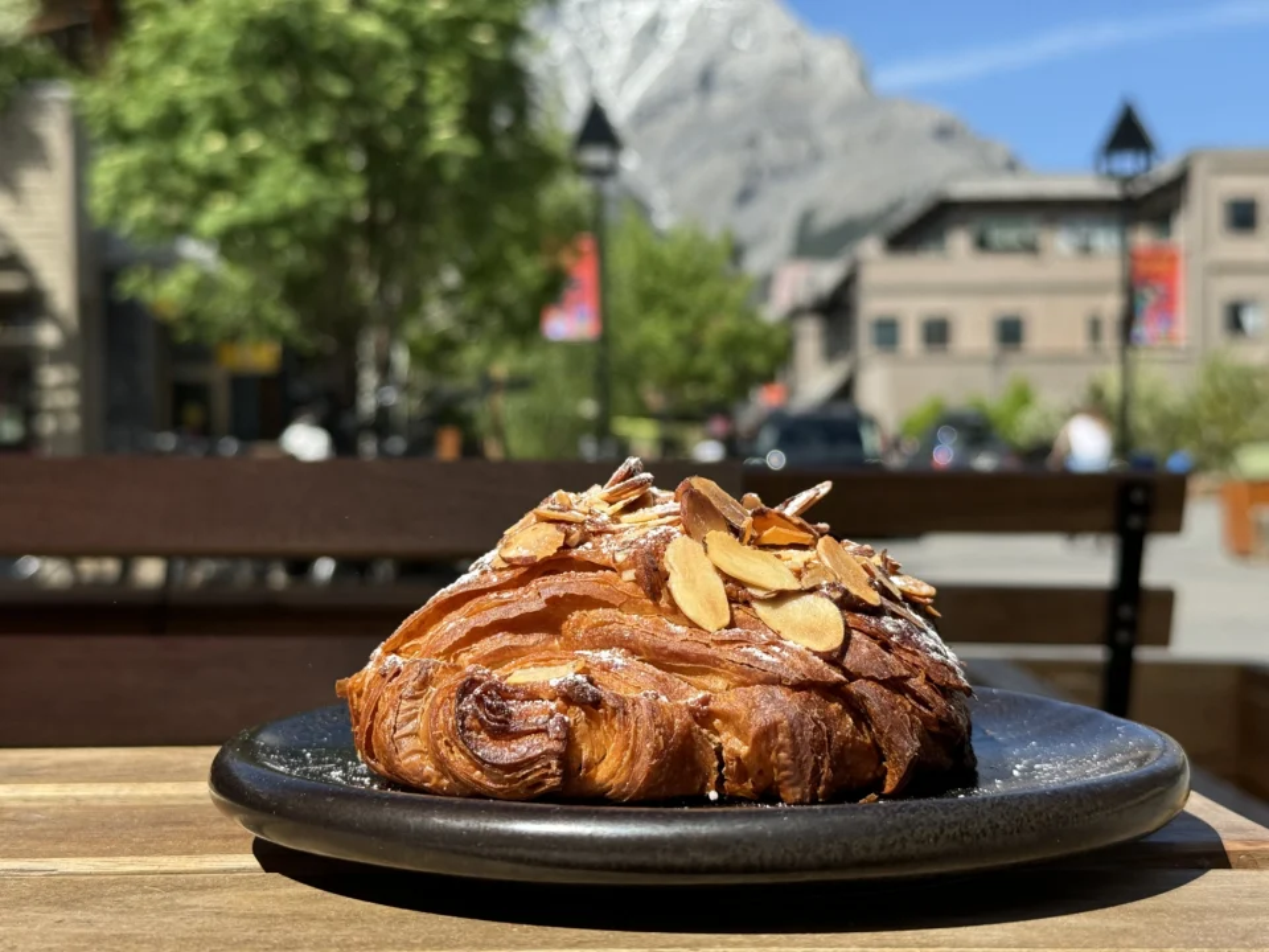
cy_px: 476
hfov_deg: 39.7
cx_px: 634
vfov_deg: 30.3
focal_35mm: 48
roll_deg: +1.0
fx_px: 1760
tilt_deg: -0.1
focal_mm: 6.76
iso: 64
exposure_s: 1/4049
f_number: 1.78
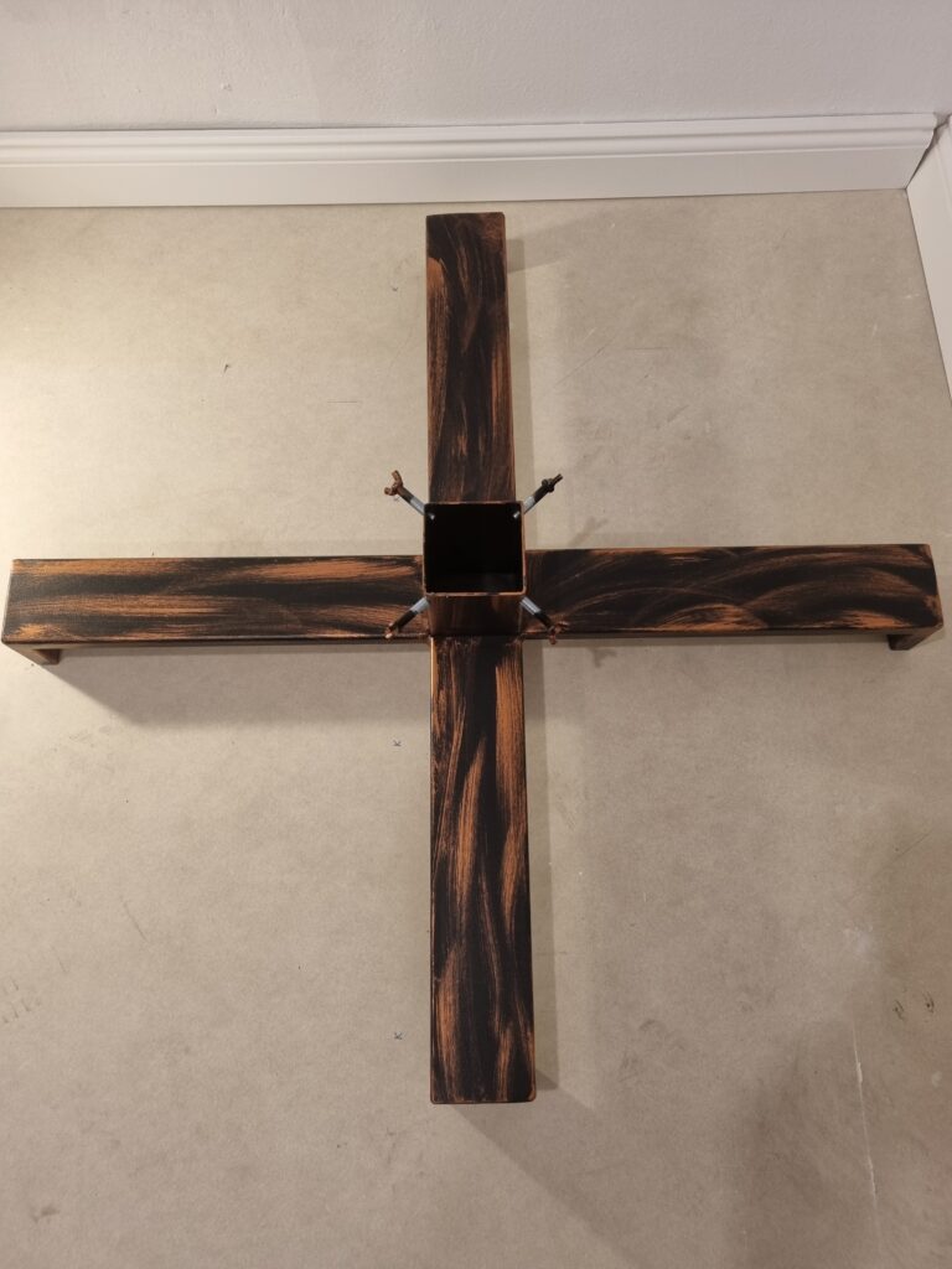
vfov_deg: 67.3
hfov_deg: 53.1
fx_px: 953
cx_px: 476
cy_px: 634
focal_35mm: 26
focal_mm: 5.4
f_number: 1.8
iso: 125
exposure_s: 1/100
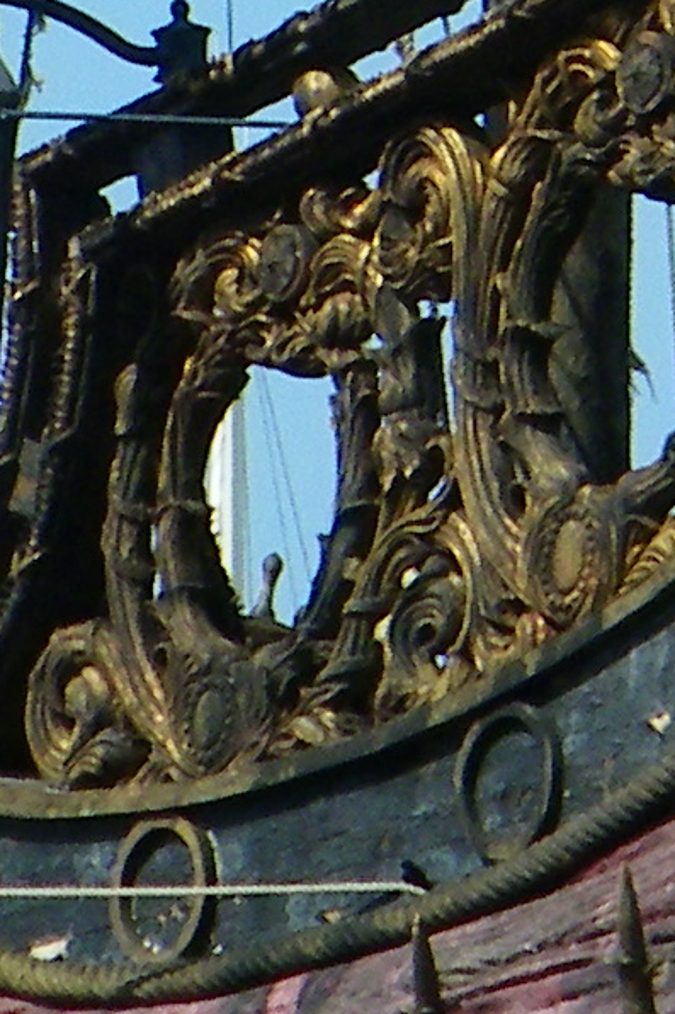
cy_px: -527
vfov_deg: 1.7
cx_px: 578
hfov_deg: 1.2
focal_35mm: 1178
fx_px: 33148
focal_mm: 33.1
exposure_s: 1/160
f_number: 10.4
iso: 80
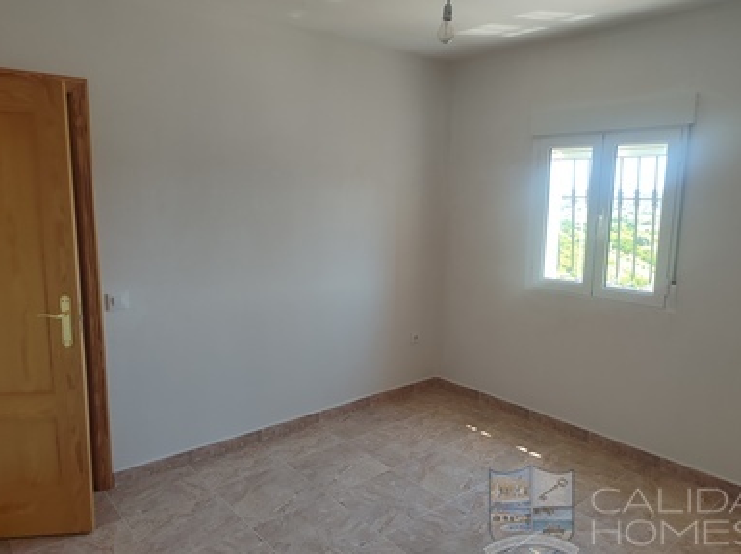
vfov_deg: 53.0
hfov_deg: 67.3
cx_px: 379
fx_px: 556
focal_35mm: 26
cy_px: 281
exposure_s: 1/100
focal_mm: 5.95
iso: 83
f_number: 1.89
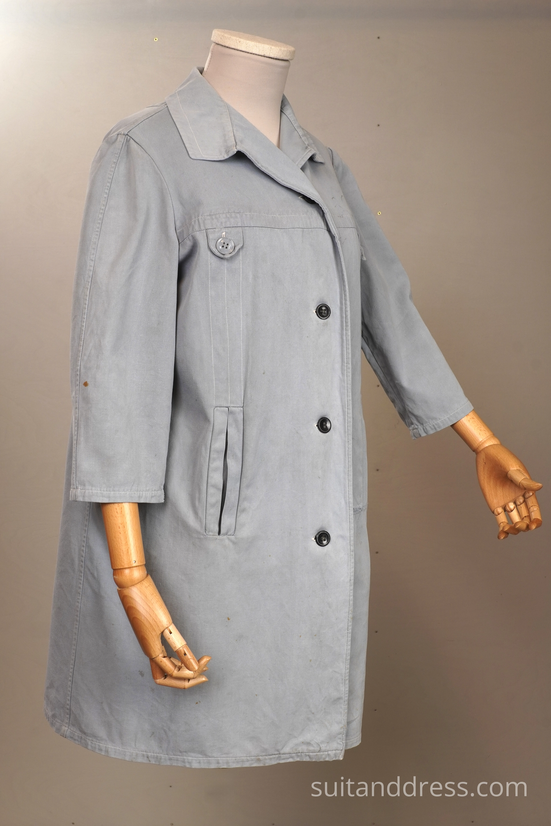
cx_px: 276
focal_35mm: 48
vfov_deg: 41.1
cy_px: 413
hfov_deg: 28.1
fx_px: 1102
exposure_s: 1/10
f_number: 11
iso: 250
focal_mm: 32
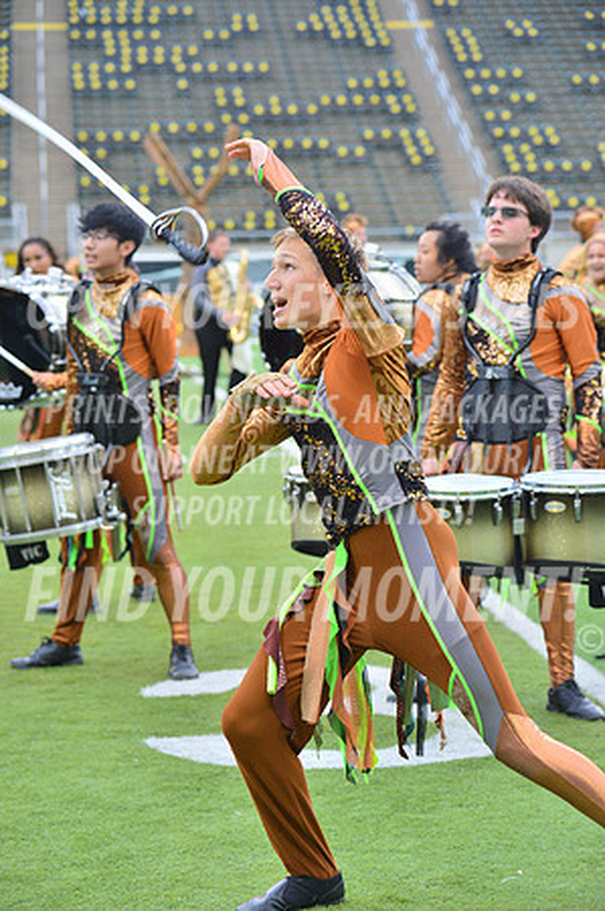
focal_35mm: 105
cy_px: 456
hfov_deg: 13.0
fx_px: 2653
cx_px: 302
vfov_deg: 19.5
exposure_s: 1/320
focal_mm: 105
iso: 640
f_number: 5.6
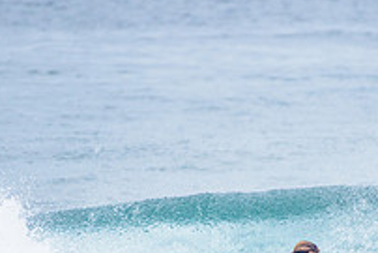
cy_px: 321
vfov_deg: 1.0
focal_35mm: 1435
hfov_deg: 1.4
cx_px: 296
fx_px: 15078
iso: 450
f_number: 5.6
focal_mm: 500
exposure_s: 1/2000
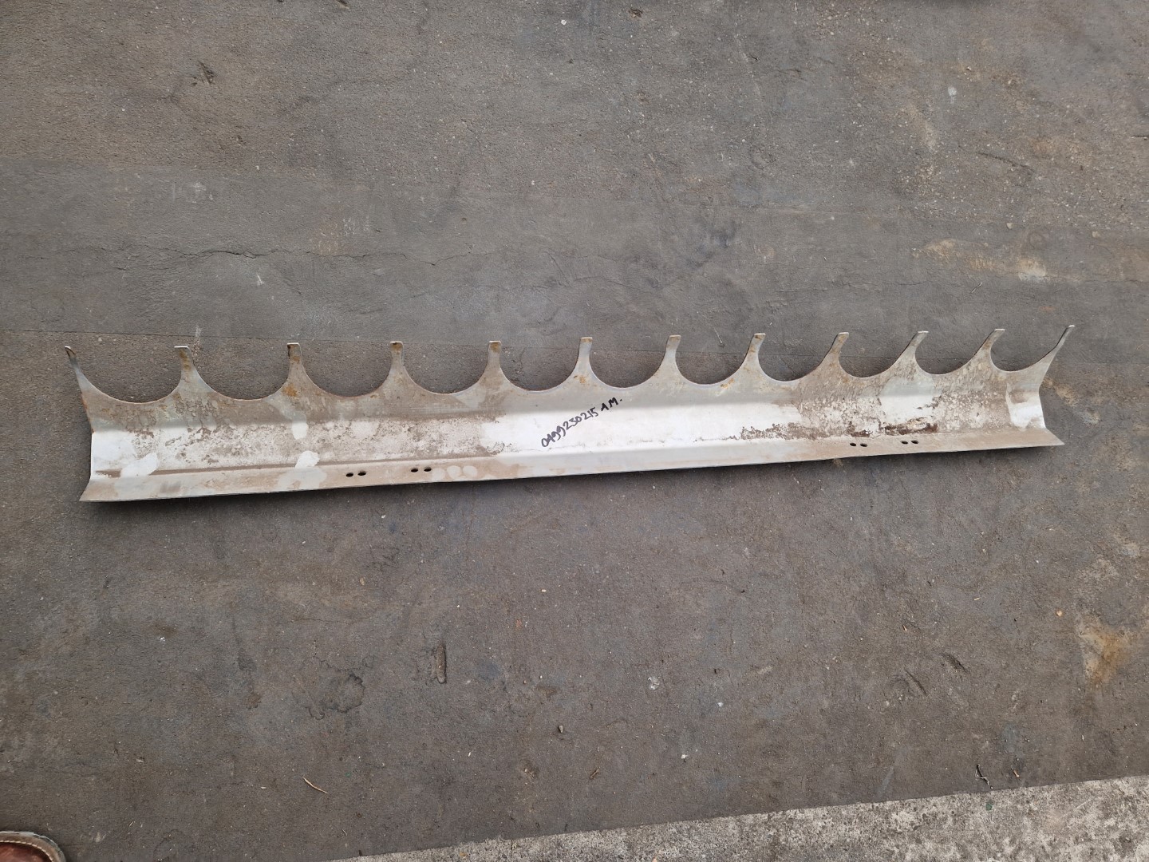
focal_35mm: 23
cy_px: 431
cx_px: 574
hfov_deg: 73.9
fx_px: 763
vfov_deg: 58.9
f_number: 1.8
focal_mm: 5.4
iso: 50
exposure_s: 1/291
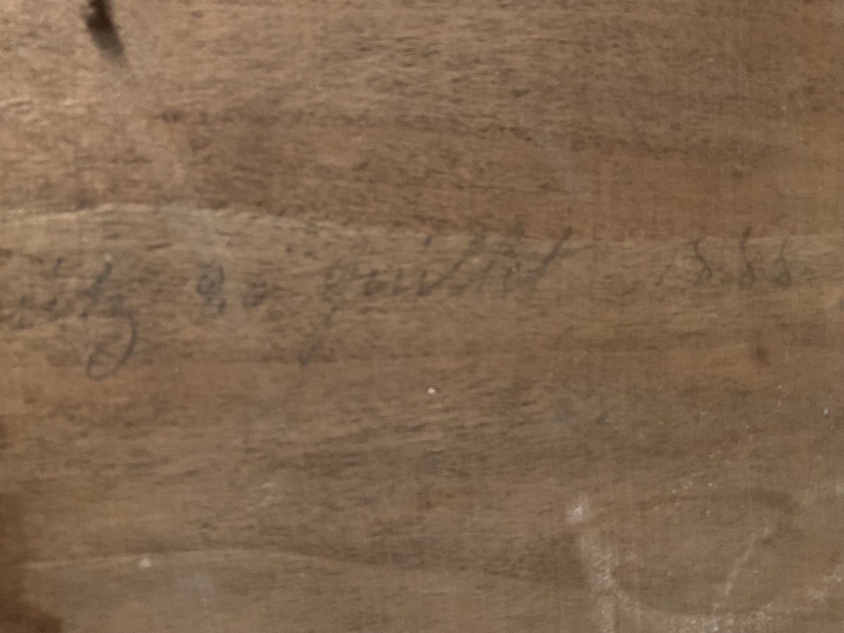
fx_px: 707
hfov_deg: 61.7
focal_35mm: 29
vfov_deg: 48.2
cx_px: 422
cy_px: 316
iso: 50
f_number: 1.8
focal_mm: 3
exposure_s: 1/50
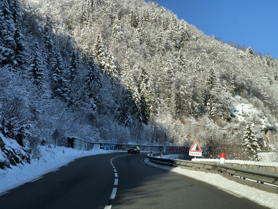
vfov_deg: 28.0
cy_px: 104
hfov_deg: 36.8
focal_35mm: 52
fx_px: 418
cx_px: 139
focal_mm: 6
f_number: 2.4
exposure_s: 1/706
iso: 16
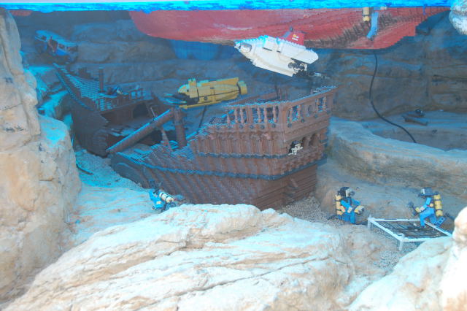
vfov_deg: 34.2
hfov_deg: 49.6
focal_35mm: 39
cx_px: 234
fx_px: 506
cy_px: 156
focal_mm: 26
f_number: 4.2
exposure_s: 1/60
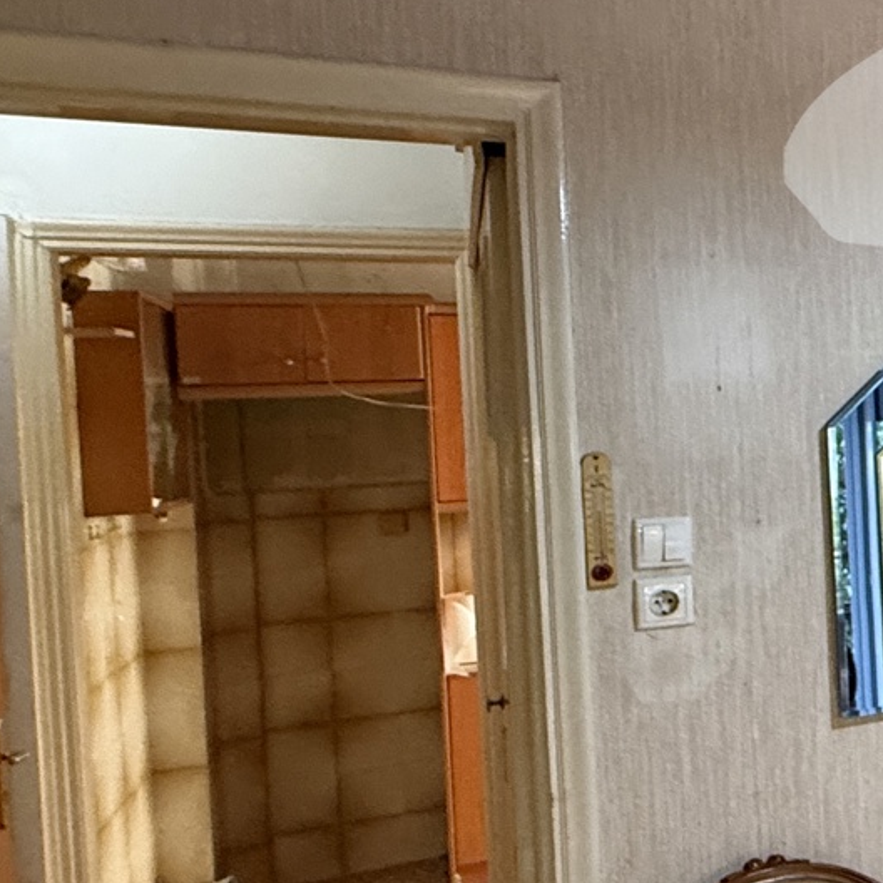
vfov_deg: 37.6
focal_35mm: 45
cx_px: 1375
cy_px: 431
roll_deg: +1.7
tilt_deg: -0.9
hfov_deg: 25.9
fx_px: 1299
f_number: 2.2
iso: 250
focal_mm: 2.22
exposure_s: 1/50
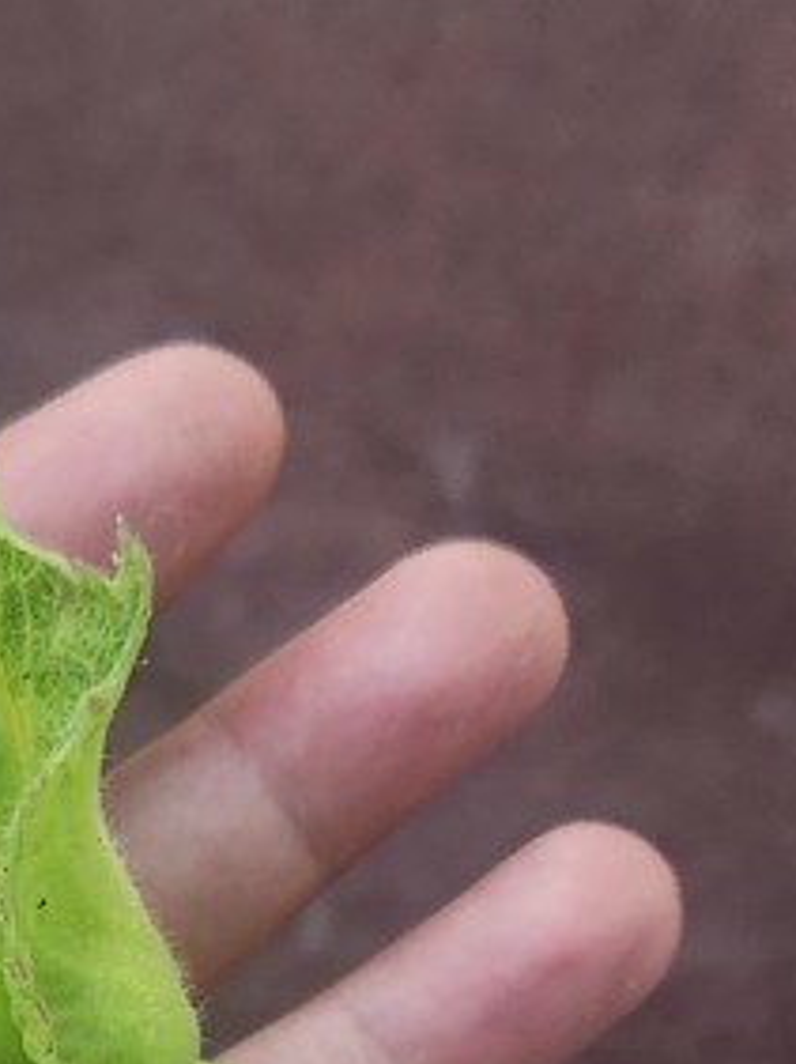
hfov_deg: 16.2
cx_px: -204
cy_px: 1398
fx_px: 2671
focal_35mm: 87
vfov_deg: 20.5
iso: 500
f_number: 1.8
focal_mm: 5.4
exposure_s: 1/24
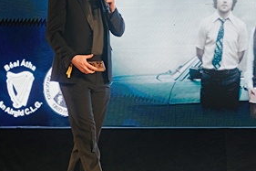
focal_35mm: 239
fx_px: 1698
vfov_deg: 5.7
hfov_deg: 8.6
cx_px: 194
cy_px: 75
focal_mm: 74.4
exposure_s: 1/125
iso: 800
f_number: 4
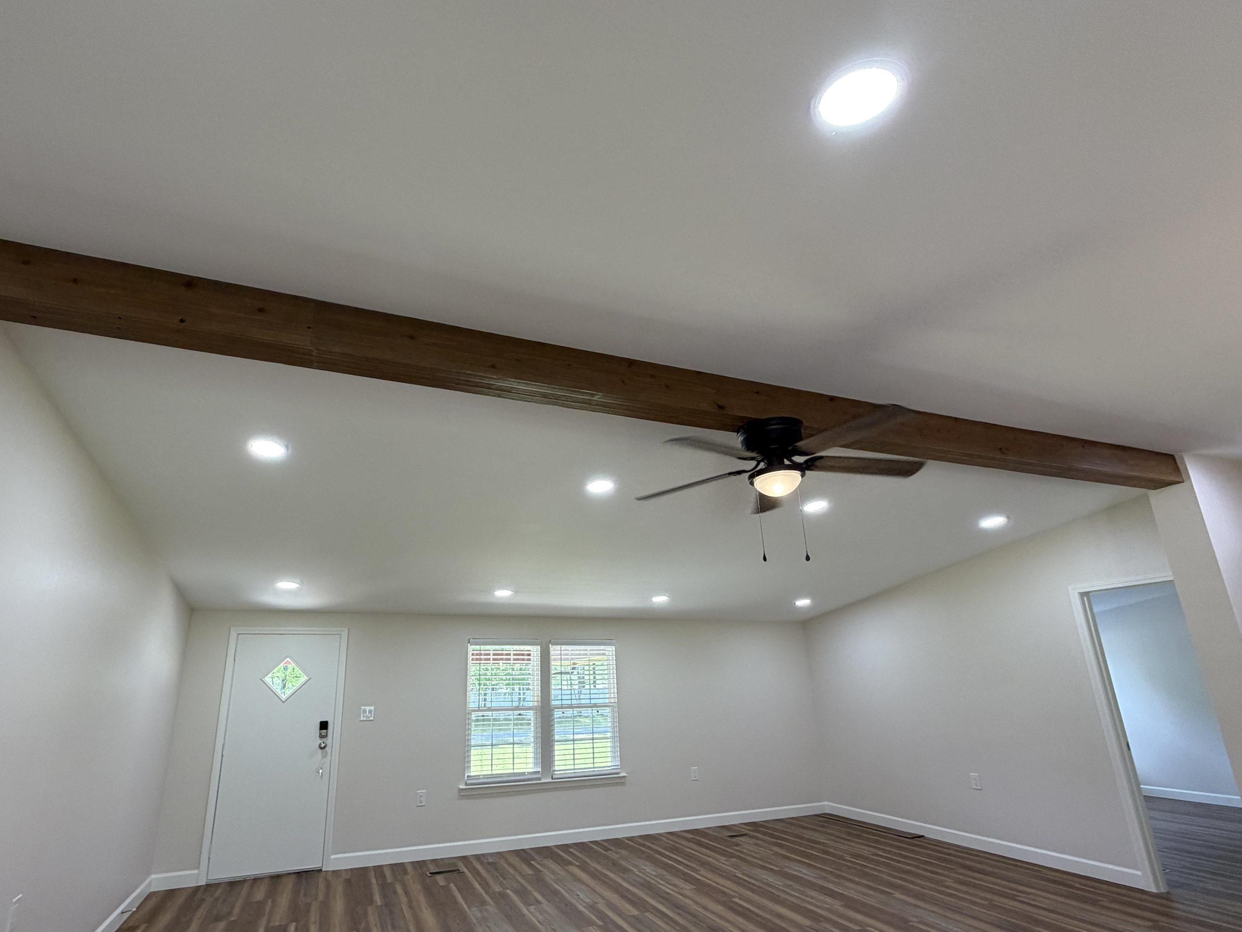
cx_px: 570
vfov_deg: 74.5
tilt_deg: +16.7
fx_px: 610
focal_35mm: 17
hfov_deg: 90.8
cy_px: 509
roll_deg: +0.9
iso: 200
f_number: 2.2
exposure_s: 1/120
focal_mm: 2.22
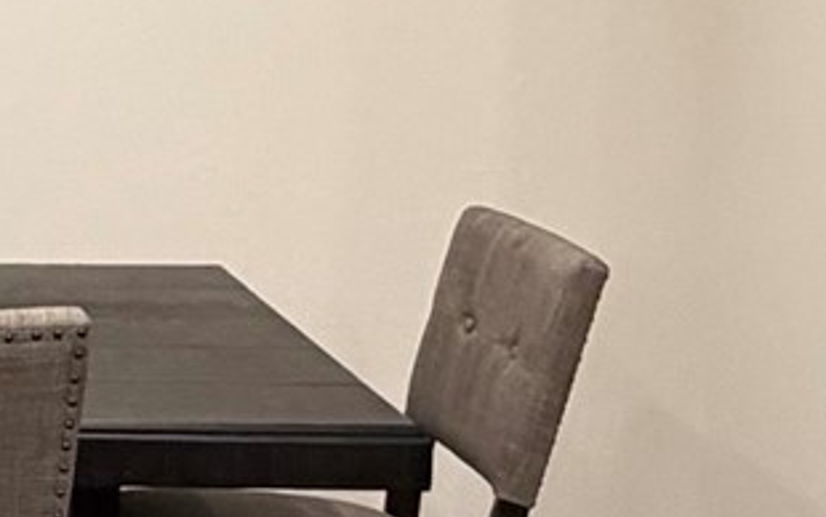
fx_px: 2207
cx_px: -306
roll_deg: -0.7
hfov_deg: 19.3
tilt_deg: -2.6
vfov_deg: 13.1
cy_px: -37
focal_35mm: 98
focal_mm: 2.22
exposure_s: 1/60
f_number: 2.2
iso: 400
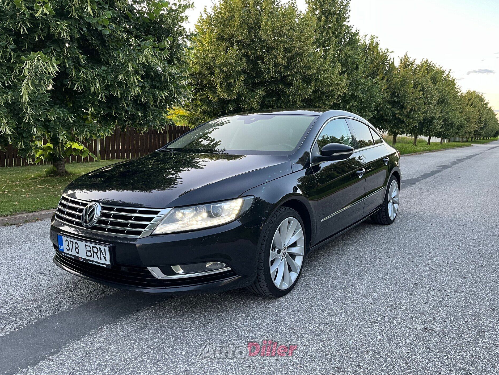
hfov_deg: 65.3
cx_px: 248
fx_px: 389
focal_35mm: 27
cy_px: 193
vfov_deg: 51.4
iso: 160
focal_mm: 5.1
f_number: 1.6
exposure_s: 1/60
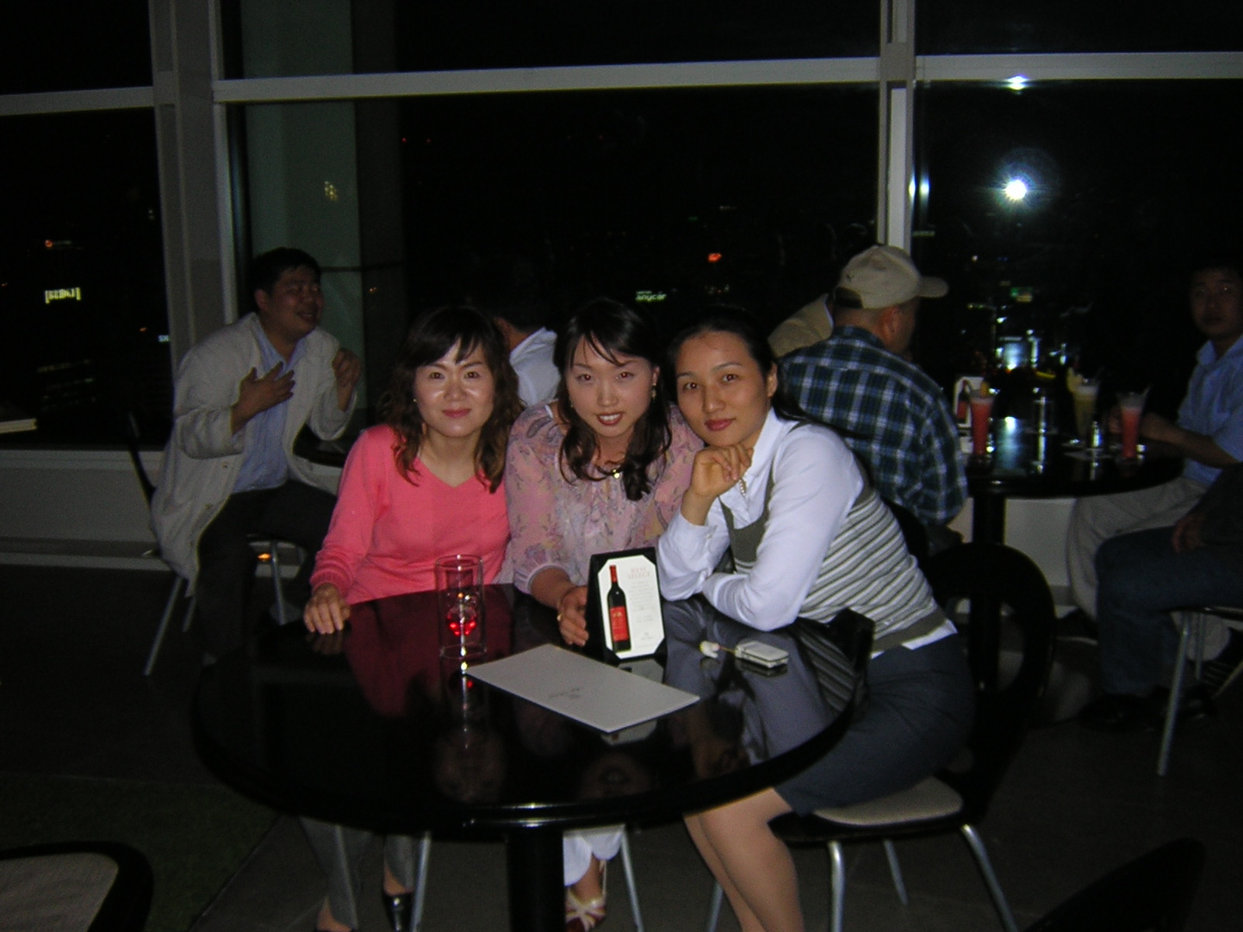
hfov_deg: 51.4
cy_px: 466
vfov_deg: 39.7
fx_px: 1293
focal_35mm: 36
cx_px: 622
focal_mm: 4.7
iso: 149
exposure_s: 1/60.1
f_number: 2.6
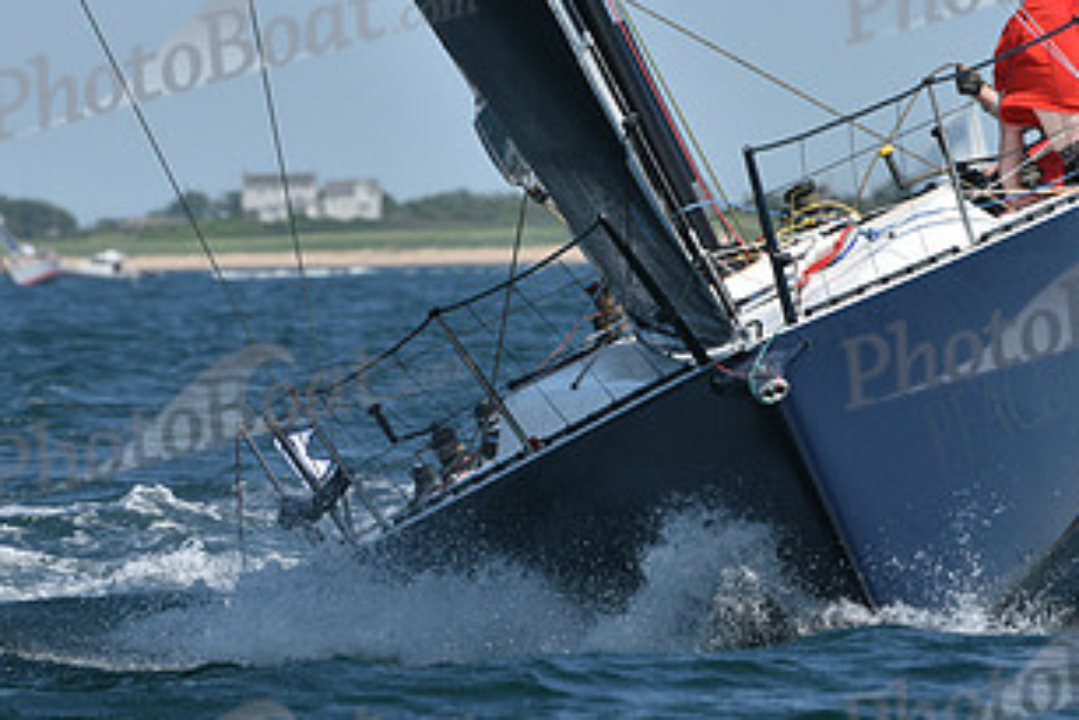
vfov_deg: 1.8
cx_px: 661
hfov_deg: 2.7
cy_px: 184
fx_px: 22669
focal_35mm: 756
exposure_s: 1/1000
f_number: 9
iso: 320
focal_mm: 400
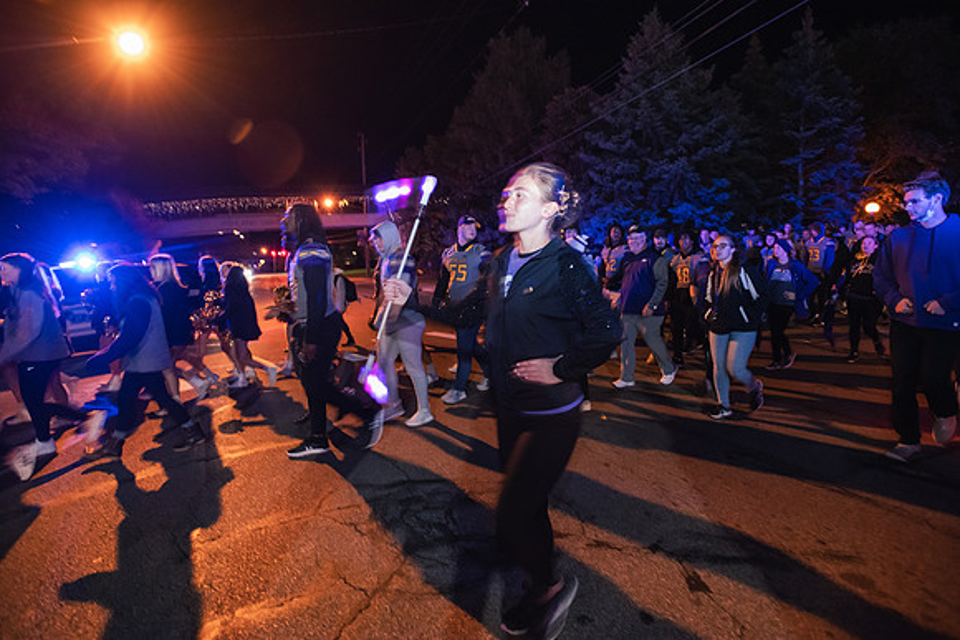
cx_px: 480
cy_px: 320
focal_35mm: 19
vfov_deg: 64.6
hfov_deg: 86.9
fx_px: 507
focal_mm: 19
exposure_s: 1/40
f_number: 3.5
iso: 5000
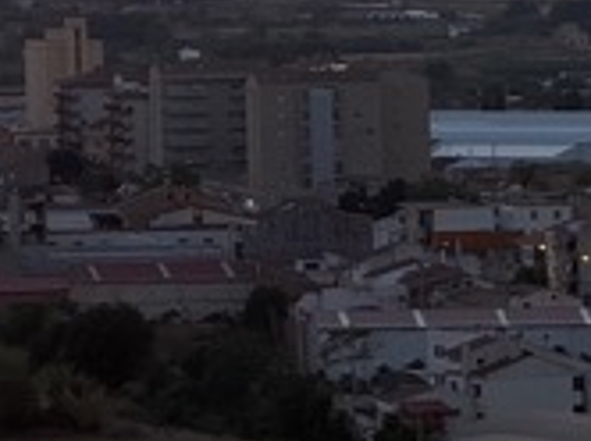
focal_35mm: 434
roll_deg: +1.1
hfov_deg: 4.5
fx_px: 7399
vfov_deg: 3.4
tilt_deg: +2.1
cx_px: -335
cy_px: -356
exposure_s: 1/143
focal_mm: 15.66
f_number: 2.8
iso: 50
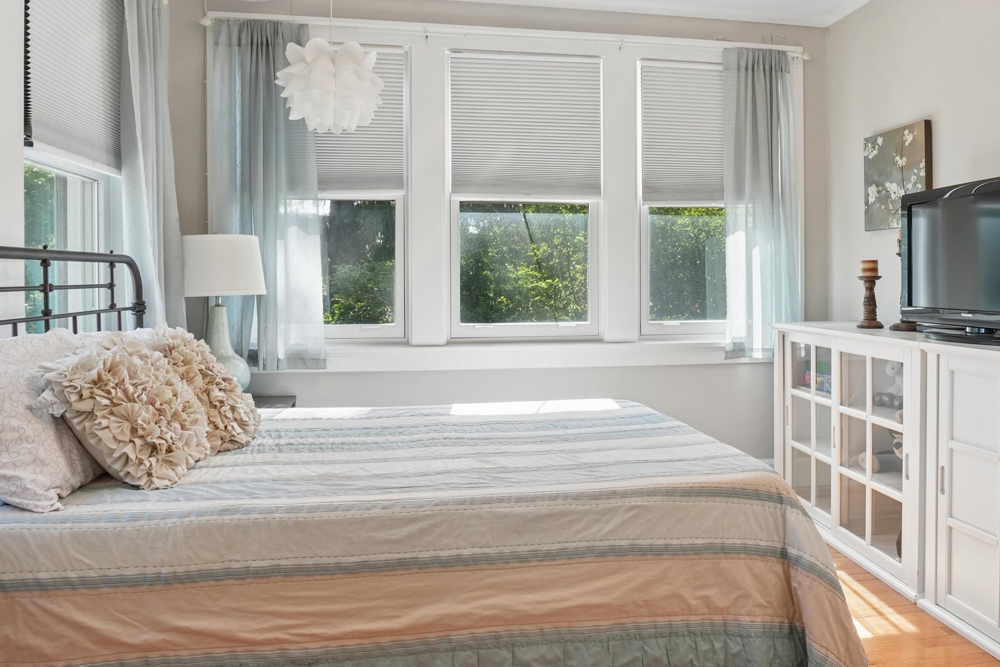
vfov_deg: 49.3
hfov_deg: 69.2
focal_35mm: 26
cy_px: 270
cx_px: 553
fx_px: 722
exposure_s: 1/60
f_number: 10
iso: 800
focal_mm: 16
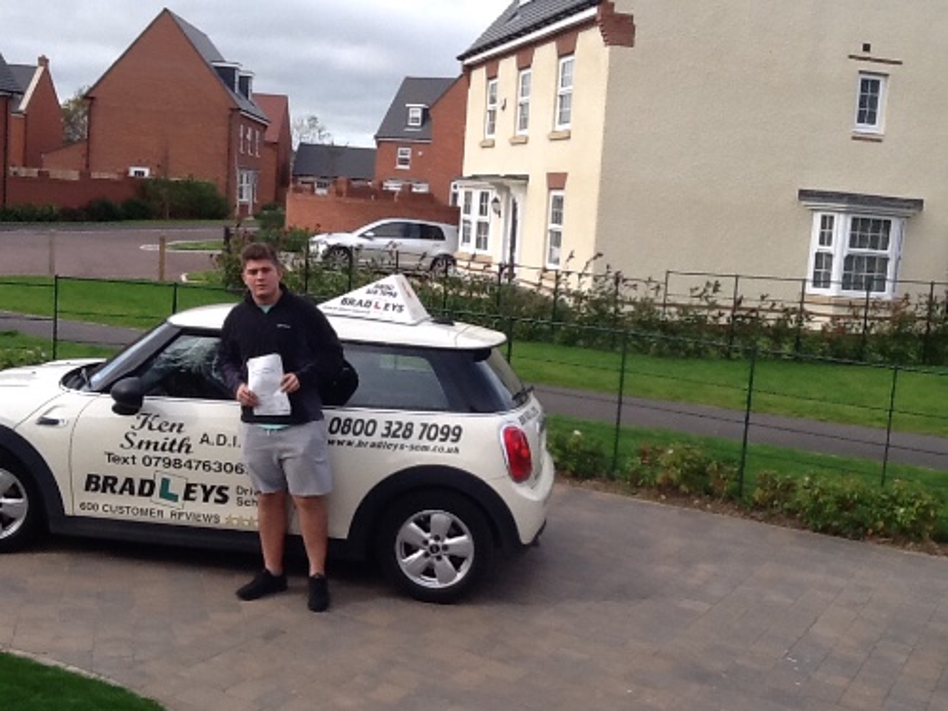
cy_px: 356
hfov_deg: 42.9
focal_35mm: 44
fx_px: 1205
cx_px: 474
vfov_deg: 32.9
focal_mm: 2.03
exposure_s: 1/557
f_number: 2.4
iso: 40
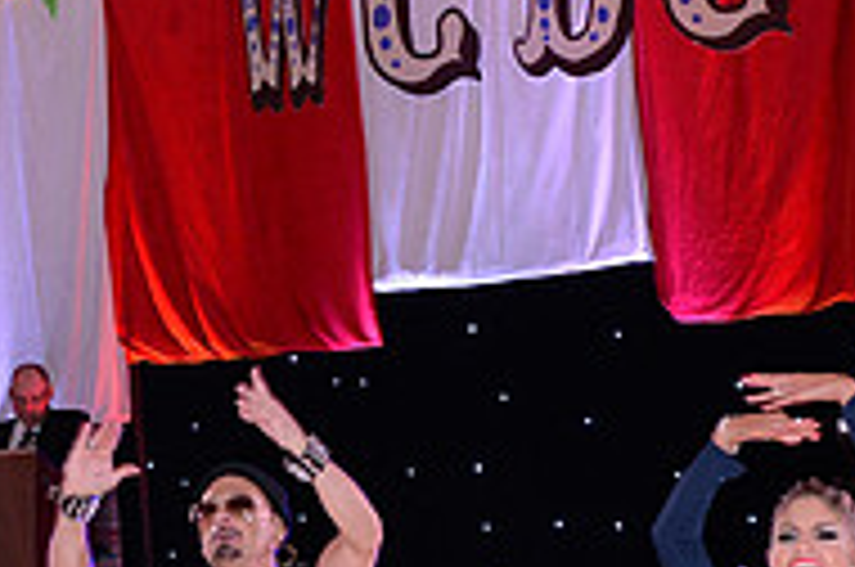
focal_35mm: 116
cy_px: 803
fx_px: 2750
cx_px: 90
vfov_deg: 11.4
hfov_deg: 17.4
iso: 1600
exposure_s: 1/250
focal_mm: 38
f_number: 4.5
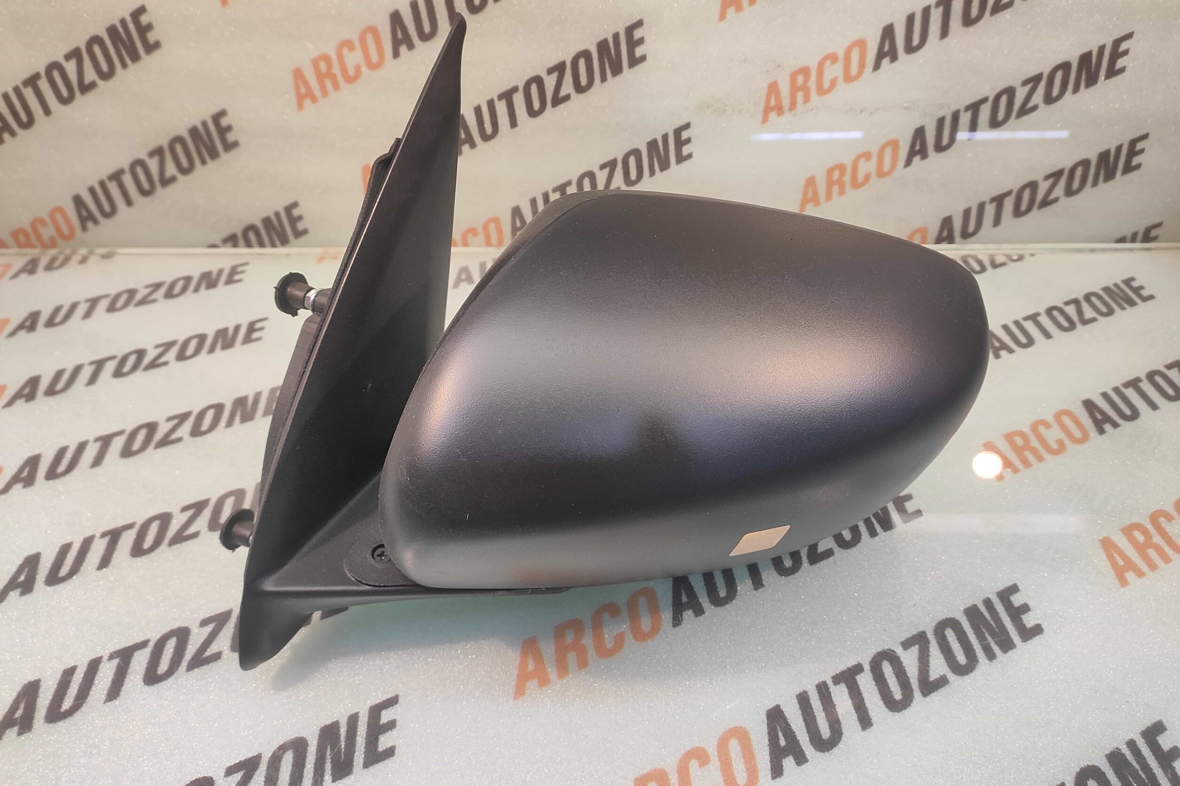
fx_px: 590
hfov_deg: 90.0
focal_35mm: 18
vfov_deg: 67.1
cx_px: 590
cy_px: 345
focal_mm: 4.74
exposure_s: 1/33
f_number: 1.79
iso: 229
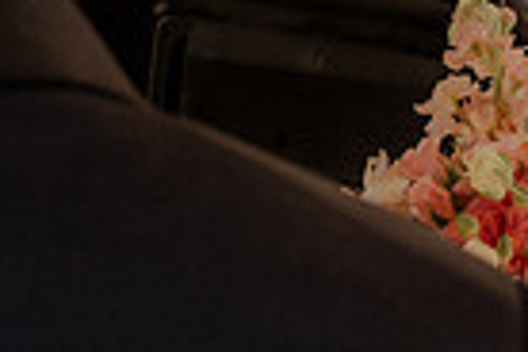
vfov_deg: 13.4
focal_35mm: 101
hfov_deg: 19.8
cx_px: 471
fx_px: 1481
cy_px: 13
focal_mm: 24
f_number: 2.8
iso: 400
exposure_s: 1/1000
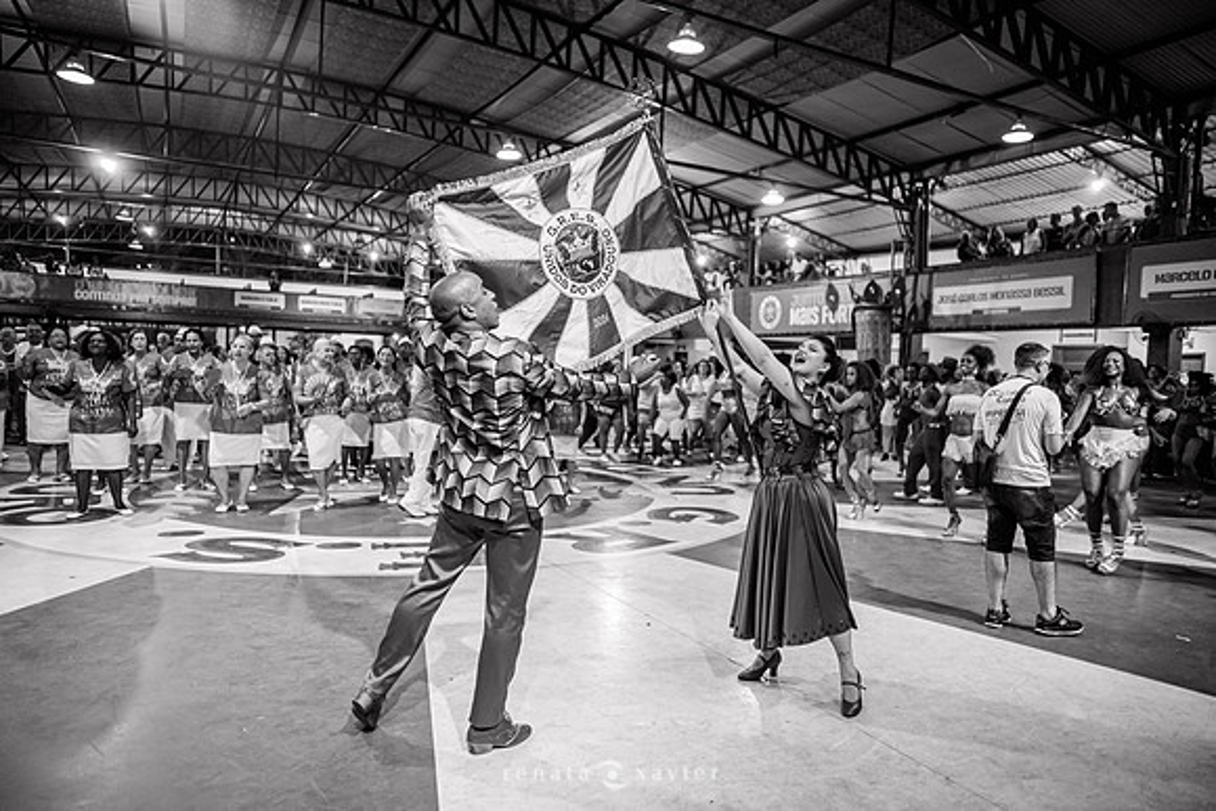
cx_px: 608
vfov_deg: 53.2
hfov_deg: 73.7
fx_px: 811
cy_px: 406
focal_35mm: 24
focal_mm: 24
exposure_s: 1/250
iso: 1600
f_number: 1.8
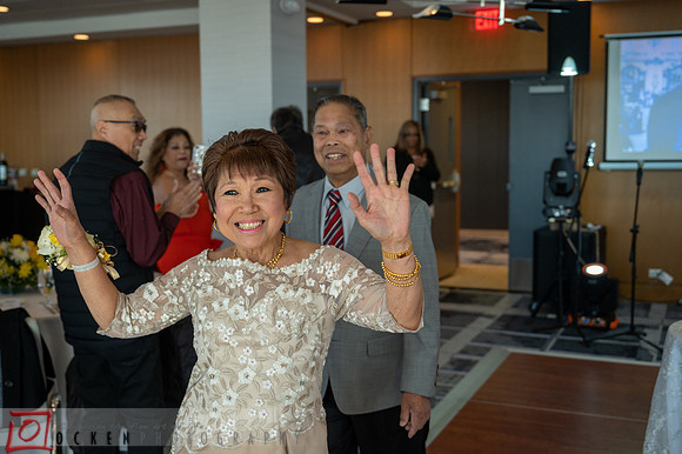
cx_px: 341
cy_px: 227
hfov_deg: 46.4
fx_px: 795
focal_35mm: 42
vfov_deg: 31.9
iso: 1000
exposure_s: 1/400
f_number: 4
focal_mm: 42
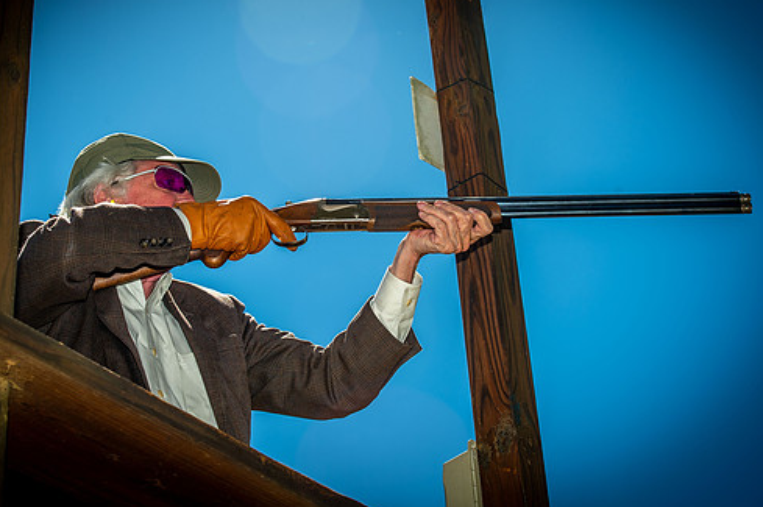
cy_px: 229
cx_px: 348
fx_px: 1884
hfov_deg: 22.9
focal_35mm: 89
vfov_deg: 15.3
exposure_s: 1/250
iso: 50
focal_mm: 75
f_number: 8
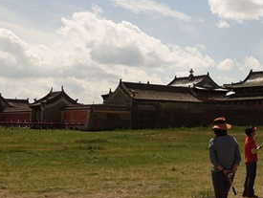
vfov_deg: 23.6
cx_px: 270
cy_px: 65
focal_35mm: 62
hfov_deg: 28.9
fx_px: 472
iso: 125
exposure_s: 1/250
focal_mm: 8.8
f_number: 4
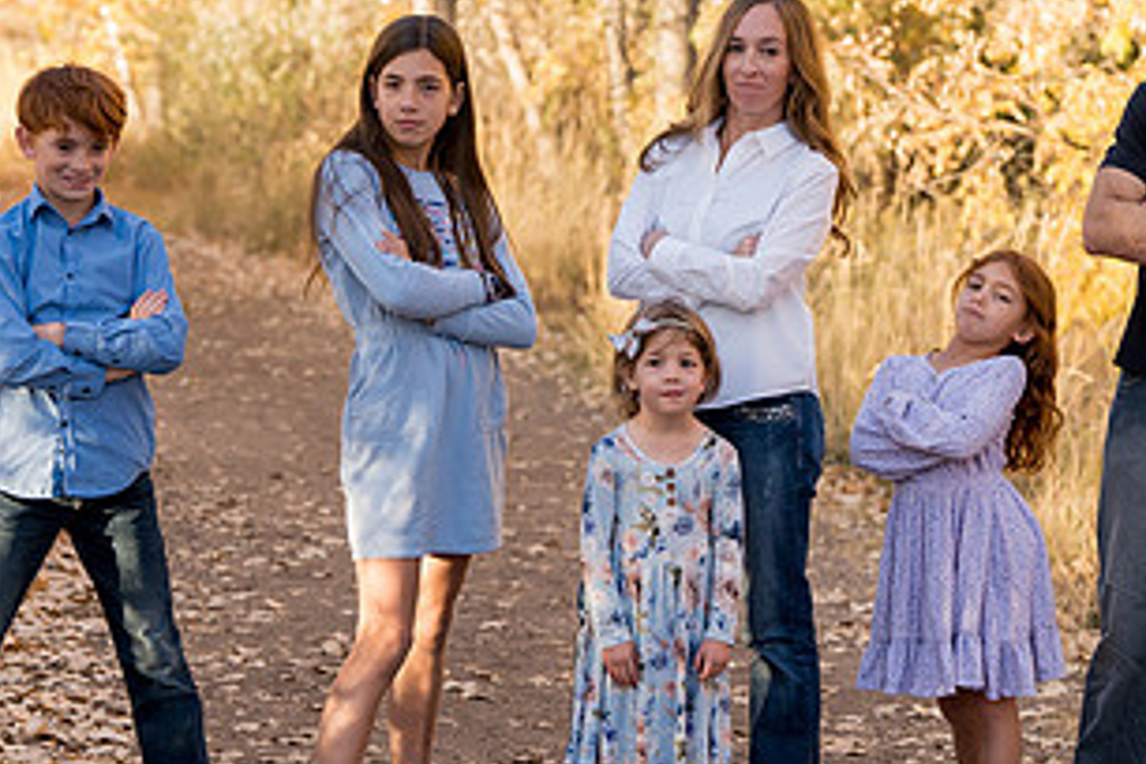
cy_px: 331
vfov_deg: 9.3
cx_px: 599
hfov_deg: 13.9
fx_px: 4711
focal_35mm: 148
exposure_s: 1/200
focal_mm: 78
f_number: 3.5
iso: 320
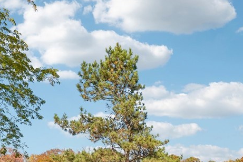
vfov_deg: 35.1
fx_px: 223
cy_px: 172
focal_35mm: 33
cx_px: 196
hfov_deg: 53.3
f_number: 8
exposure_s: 1/320
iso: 200
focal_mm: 14
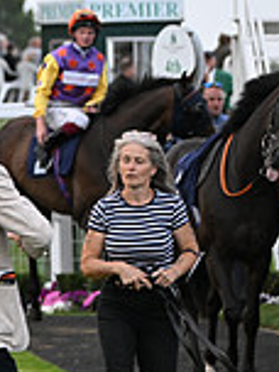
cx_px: -423
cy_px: 212
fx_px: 4718
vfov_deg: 4.5
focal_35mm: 439
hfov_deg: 3.3
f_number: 3.5
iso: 1600
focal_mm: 120
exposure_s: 1/800
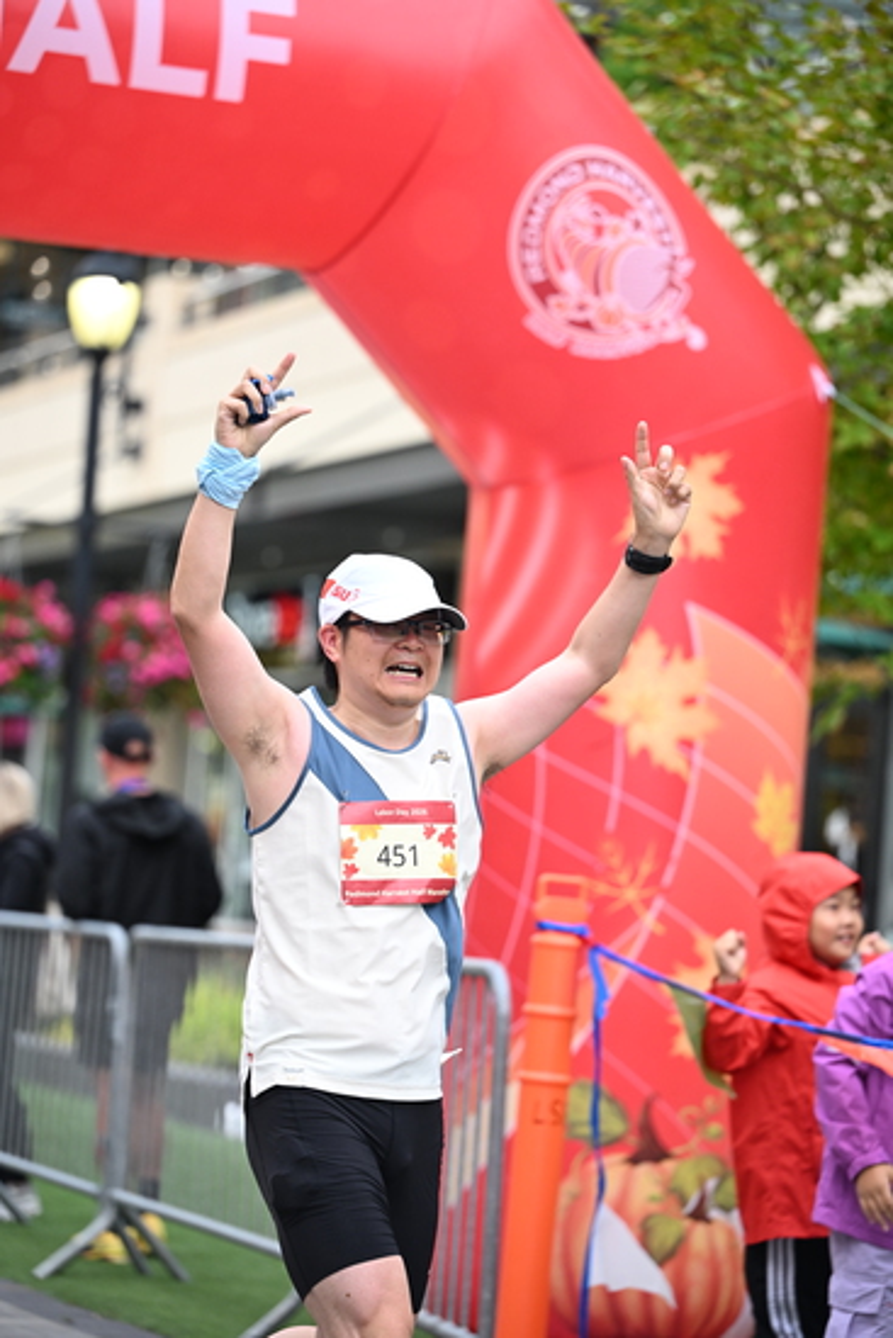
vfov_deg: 17.1
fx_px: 4462
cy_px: 669
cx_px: 446
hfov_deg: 11.4
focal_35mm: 120
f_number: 2.8
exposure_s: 1/1600
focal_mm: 120
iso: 1000
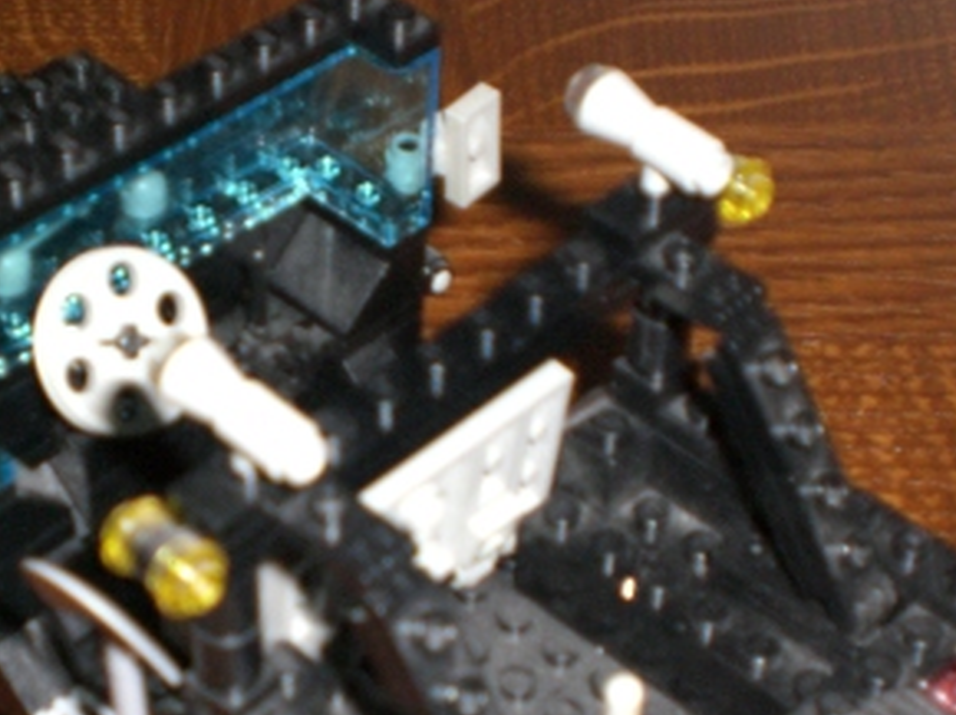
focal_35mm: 84
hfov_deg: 23.2
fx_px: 2318
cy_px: 590
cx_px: 313
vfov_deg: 17.4
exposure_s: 1/60
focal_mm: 6.3
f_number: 3.1
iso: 200
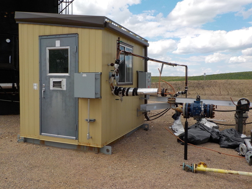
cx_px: 126
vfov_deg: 46.8
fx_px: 218
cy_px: 94
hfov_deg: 60.0
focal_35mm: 30
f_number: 3.3
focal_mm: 4.1
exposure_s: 1/1250
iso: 125
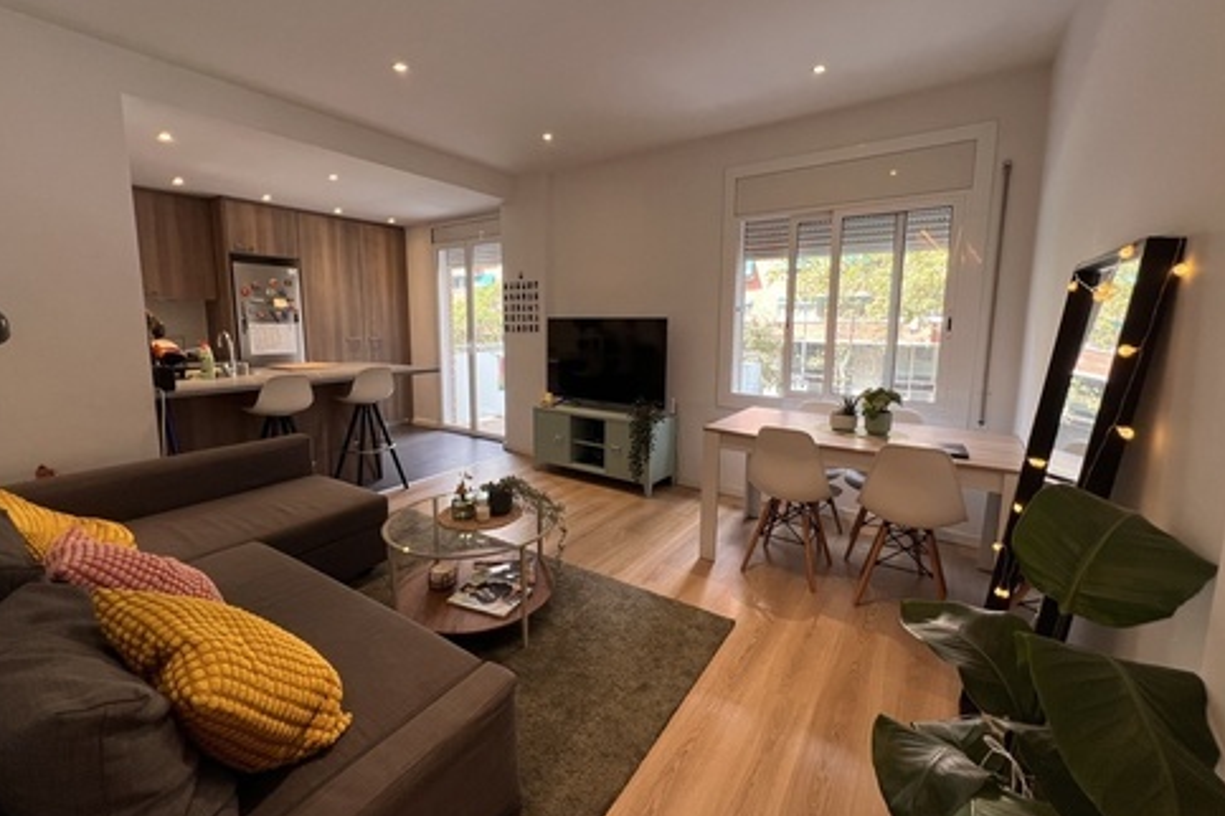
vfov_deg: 81.1
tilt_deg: -8.1
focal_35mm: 14
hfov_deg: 104.3
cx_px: 611
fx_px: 476
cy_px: 386
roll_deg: +0.1
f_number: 1.8
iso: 100
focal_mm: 1.57
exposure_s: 1/99
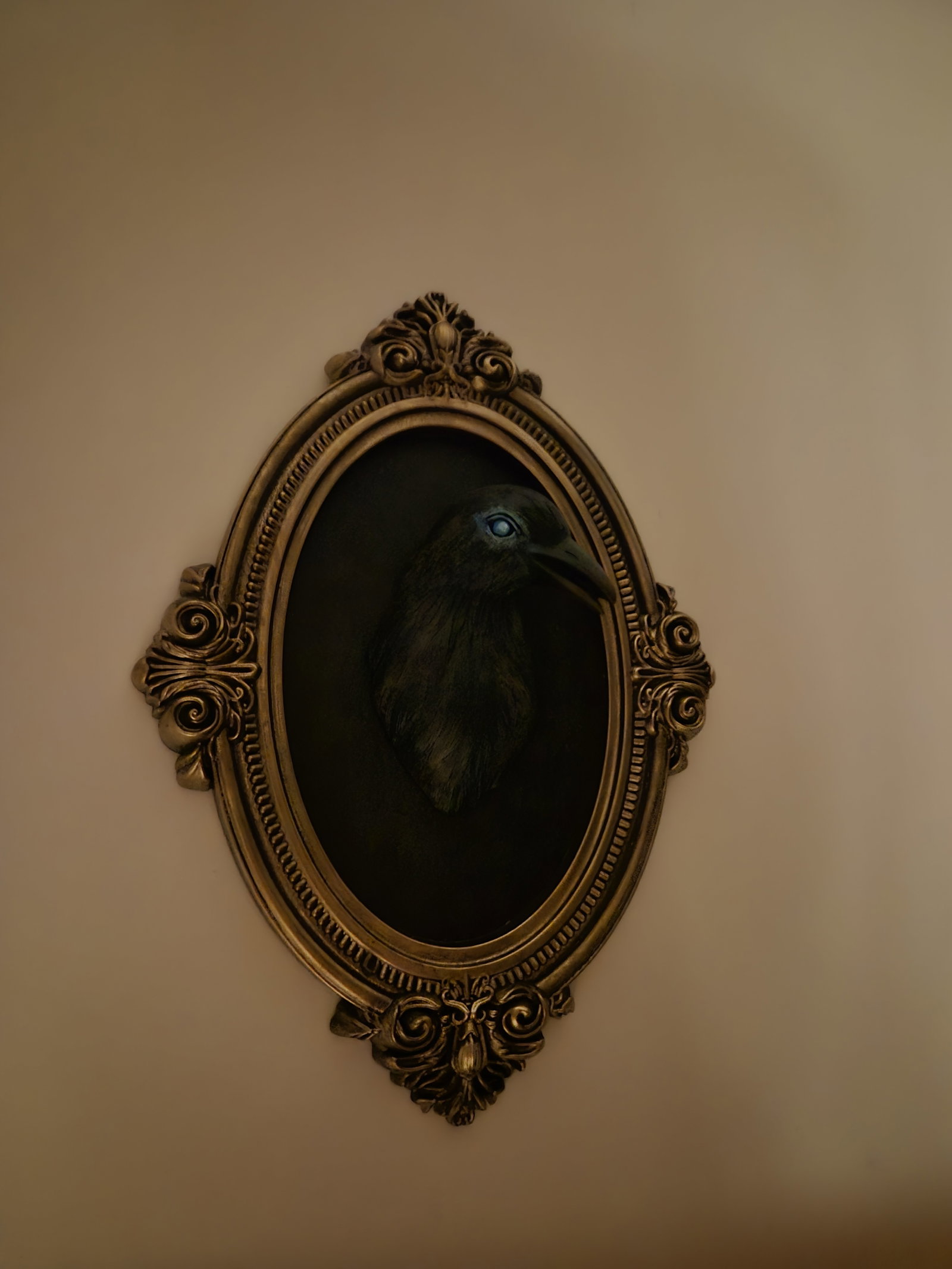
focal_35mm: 23
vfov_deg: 73.9
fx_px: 843
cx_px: 476
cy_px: 634
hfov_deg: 58.9
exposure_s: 1/4.91
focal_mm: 5.4
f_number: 1.8
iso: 3200
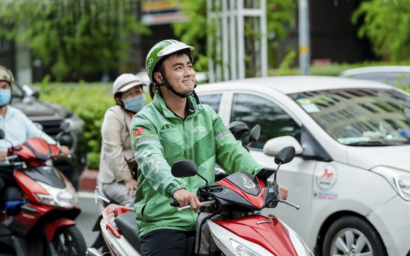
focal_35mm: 121
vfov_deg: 10.8
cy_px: 125
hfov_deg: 17.2
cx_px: 204
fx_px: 1352
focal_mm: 118
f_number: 3.2
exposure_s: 1/400
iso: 640
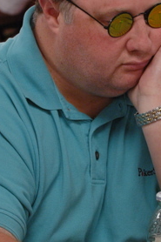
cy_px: 177
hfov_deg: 4.4
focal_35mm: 309
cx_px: 123
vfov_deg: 6.7
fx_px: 2075
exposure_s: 1/50
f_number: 4
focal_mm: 82
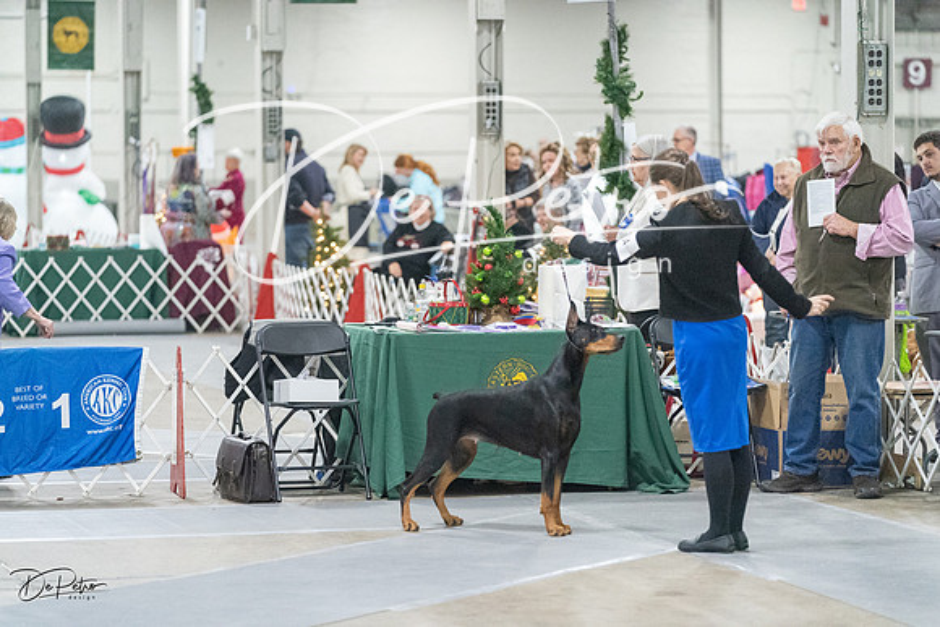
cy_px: 314
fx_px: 3656
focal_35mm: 140
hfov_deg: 14.7
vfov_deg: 9.8
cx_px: 470
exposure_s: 1/400
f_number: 3.2
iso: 12800
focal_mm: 140
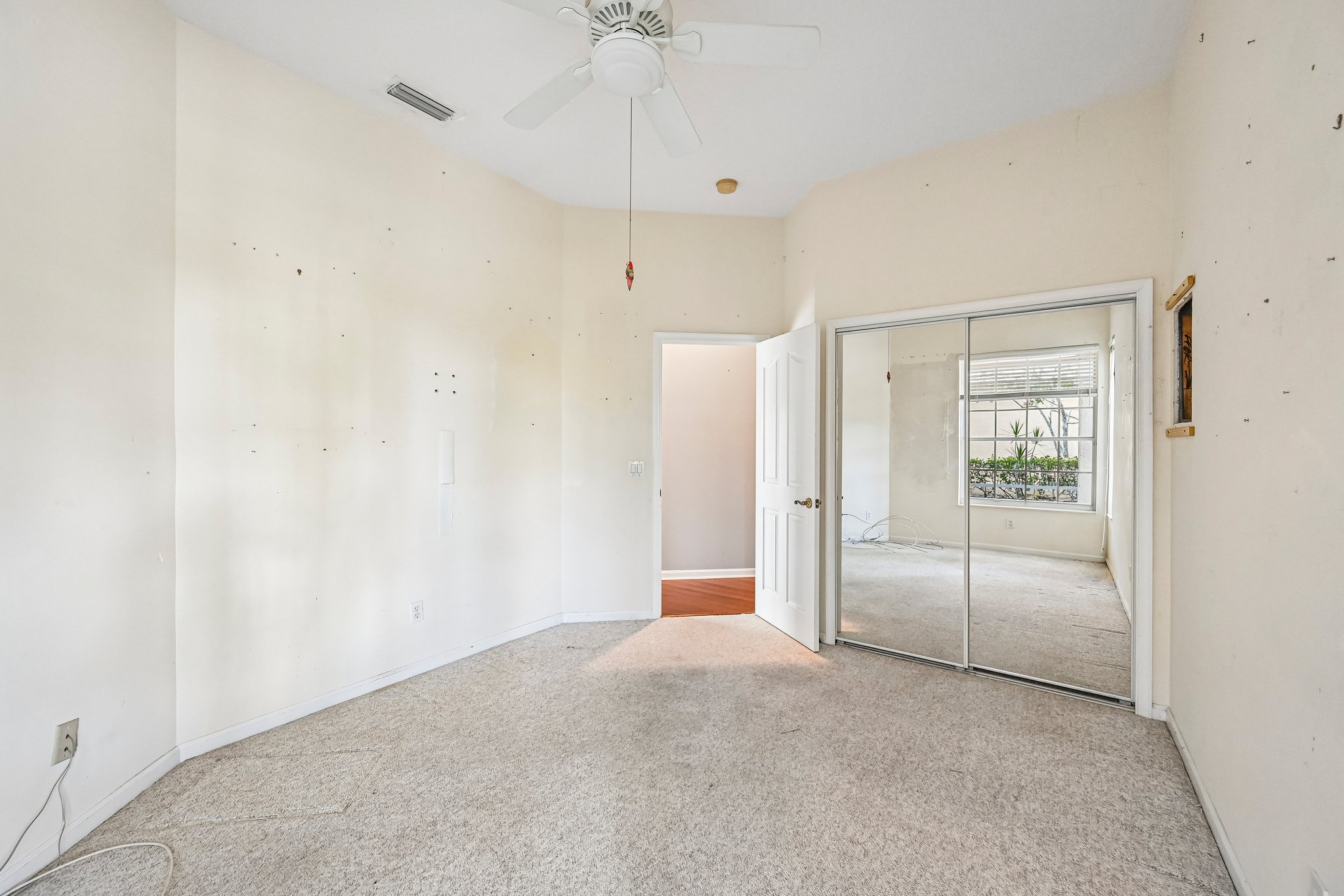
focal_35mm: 14
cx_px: 672
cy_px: 448
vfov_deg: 81.2
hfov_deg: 104.3
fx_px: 523
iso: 2500
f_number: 8
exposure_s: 1/25
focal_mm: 14
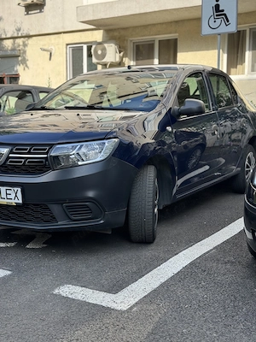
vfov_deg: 39.7
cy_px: 171
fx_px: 473
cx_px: 128
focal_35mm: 48
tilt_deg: -5.6
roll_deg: +0.5
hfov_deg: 30.3
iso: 64
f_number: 1.78
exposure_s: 1/1215
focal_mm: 6.76
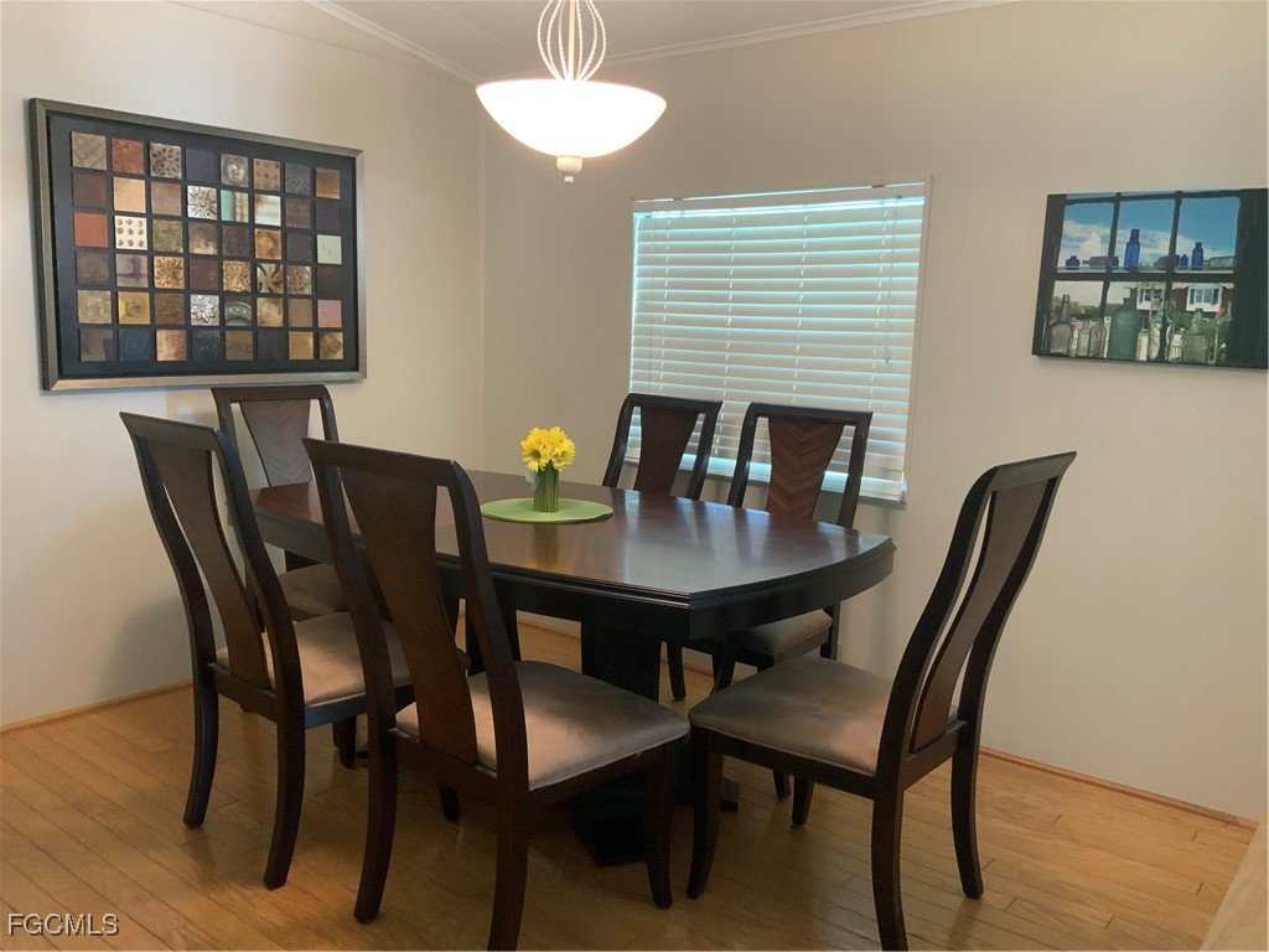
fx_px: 1063
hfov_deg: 61.7
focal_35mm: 29
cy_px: 476
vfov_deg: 48.2
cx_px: 634
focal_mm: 3
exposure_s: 1/60
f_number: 1.8
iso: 200
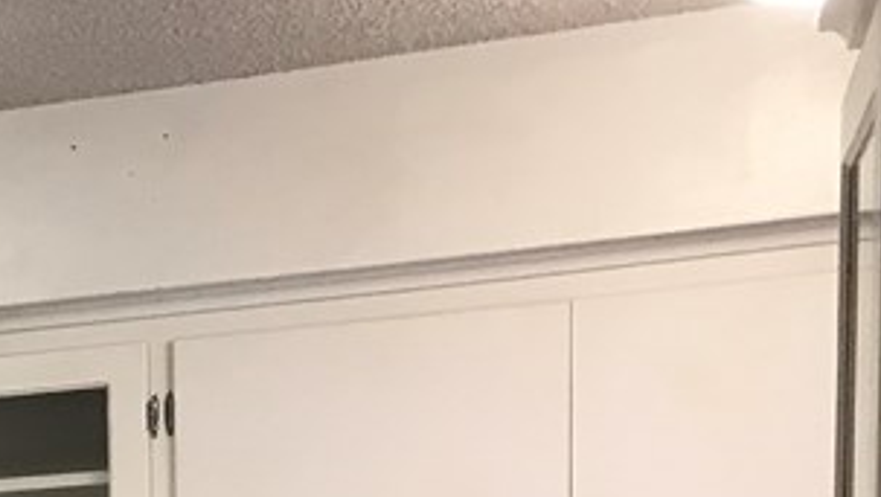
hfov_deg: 18.3
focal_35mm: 103
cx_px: -465
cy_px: 971
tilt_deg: -9.9
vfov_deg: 10.8
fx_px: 2408
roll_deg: +4.3
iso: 40
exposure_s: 1/30
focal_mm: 3.99
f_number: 1.8
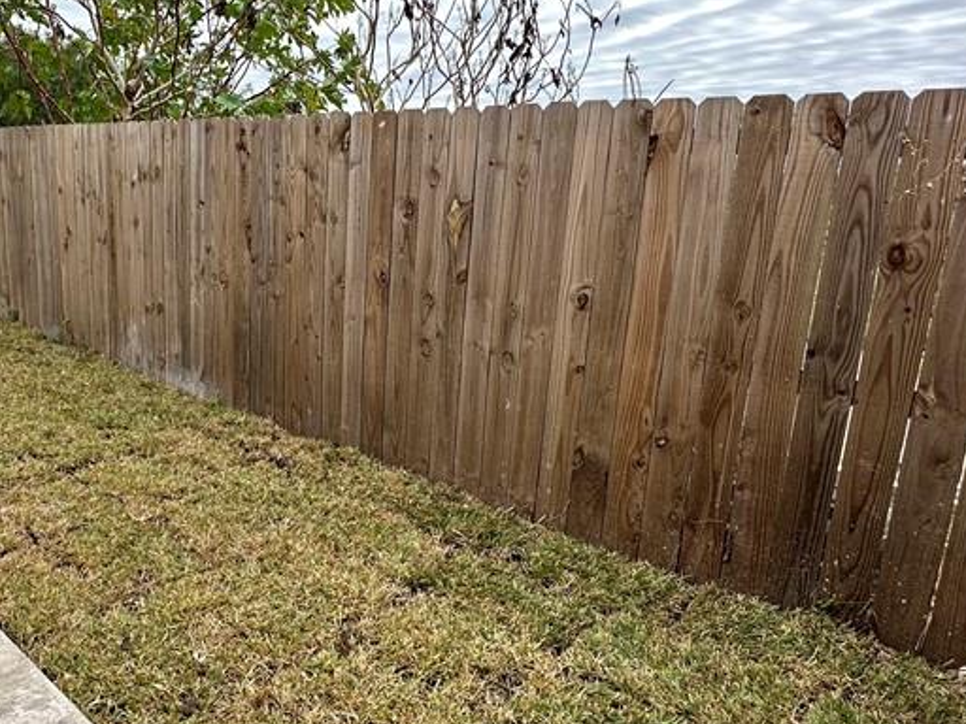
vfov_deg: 49.7
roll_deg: -1.8
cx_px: 300
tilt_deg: -13.7
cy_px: 351
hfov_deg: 61.4
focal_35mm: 28
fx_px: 781
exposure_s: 1/399
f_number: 2.2
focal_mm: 2.22
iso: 40
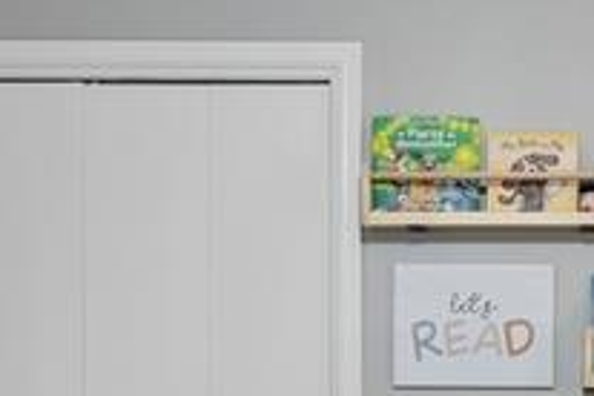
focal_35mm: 79
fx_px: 1303
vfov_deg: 16.8
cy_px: 422
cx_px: 593
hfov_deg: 24.5
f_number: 8
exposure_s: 1/4
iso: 200
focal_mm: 16
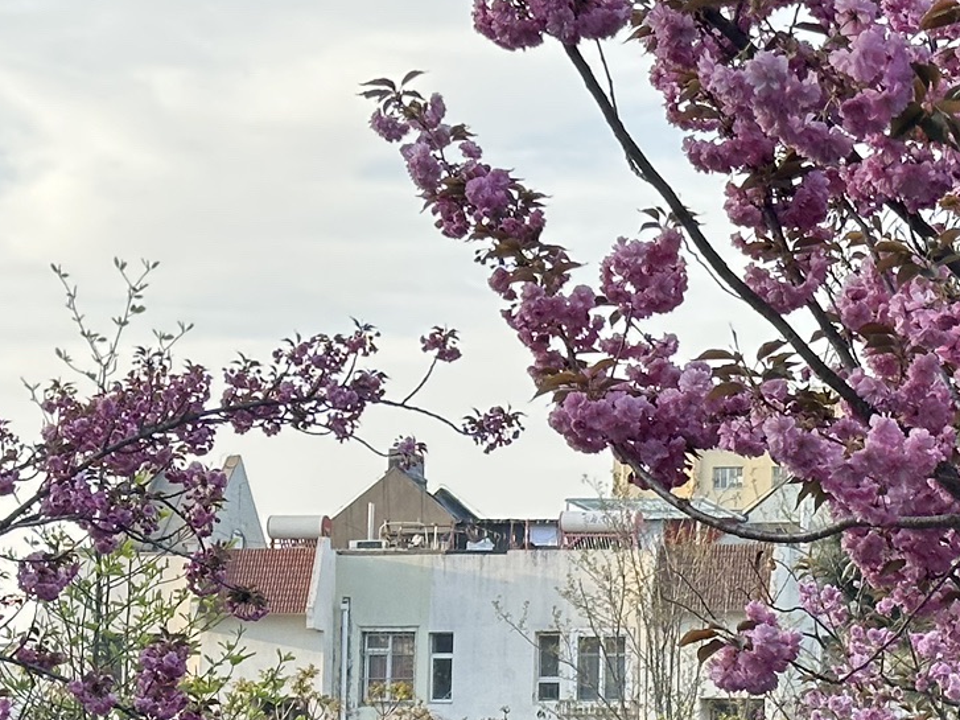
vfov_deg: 11.1
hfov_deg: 14.9
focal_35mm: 132
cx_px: 535
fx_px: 3660
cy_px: 721
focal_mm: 6.86
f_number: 1.78
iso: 64
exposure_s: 1/541
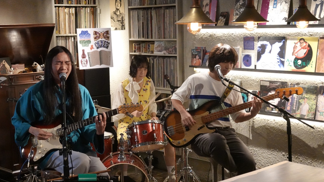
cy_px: 96
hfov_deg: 31.0
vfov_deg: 17.7
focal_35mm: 68
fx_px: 584
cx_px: 160
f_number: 4
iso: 4000
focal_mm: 23.39
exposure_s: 1/80
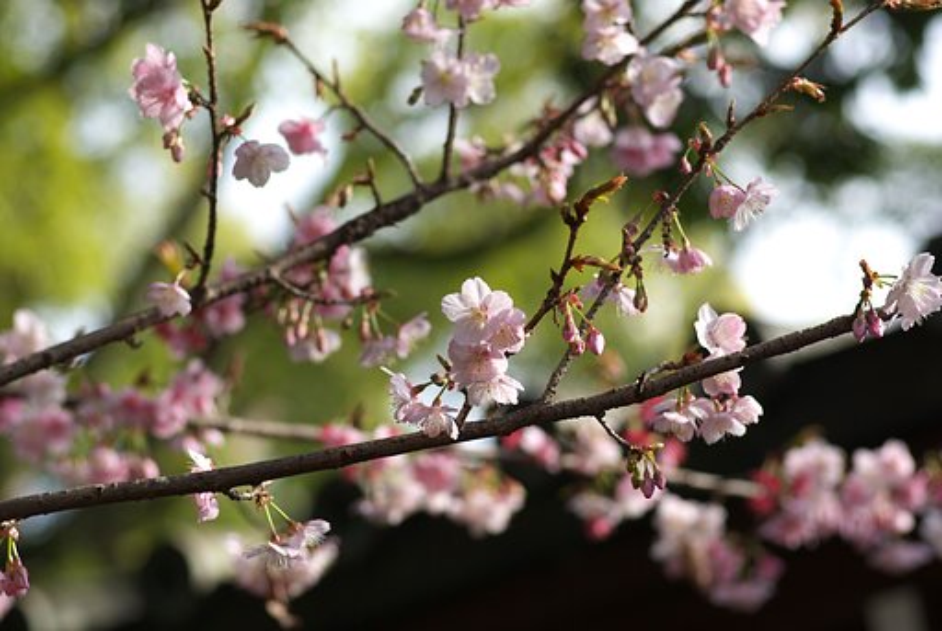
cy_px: 316
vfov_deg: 11.9
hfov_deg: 17.7
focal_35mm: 116
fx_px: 3027
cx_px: 471
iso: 100
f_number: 4
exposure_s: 1/350
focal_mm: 77
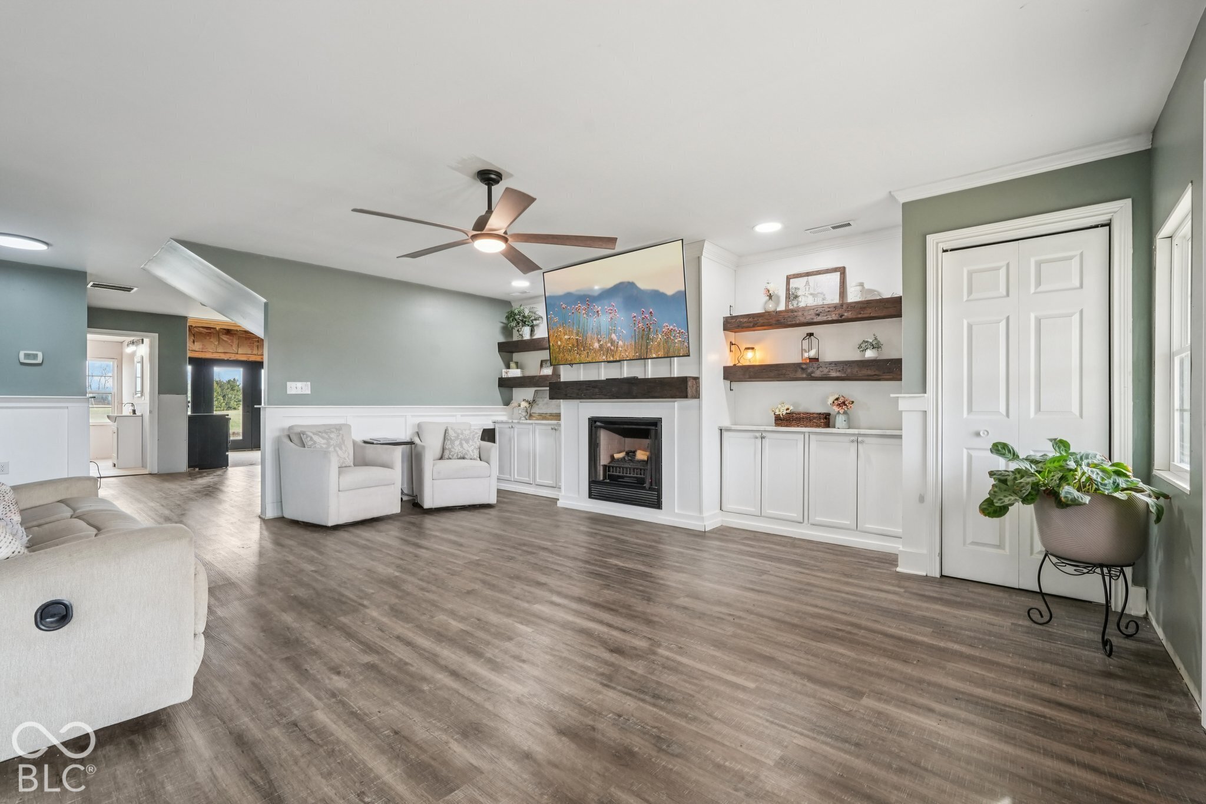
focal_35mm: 16
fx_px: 536
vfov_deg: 73.7
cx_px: 603
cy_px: 402
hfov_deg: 96.7
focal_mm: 16
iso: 1000
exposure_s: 1/30
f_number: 8
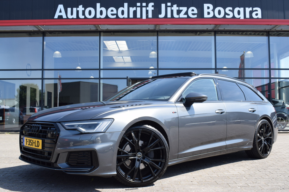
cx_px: 144
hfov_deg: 51.3
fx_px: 301
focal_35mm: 38
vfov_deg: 35.5
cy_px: 96
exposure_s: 1/250
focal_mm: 25
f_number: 8
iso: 280
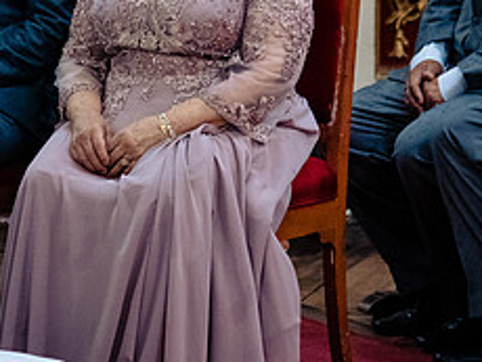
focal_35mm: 242
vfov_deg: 6.1
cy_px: 83
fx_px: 3373
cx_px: 187
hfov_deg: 8.2
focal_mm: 100
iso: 5000
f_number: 4
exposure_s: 1/160
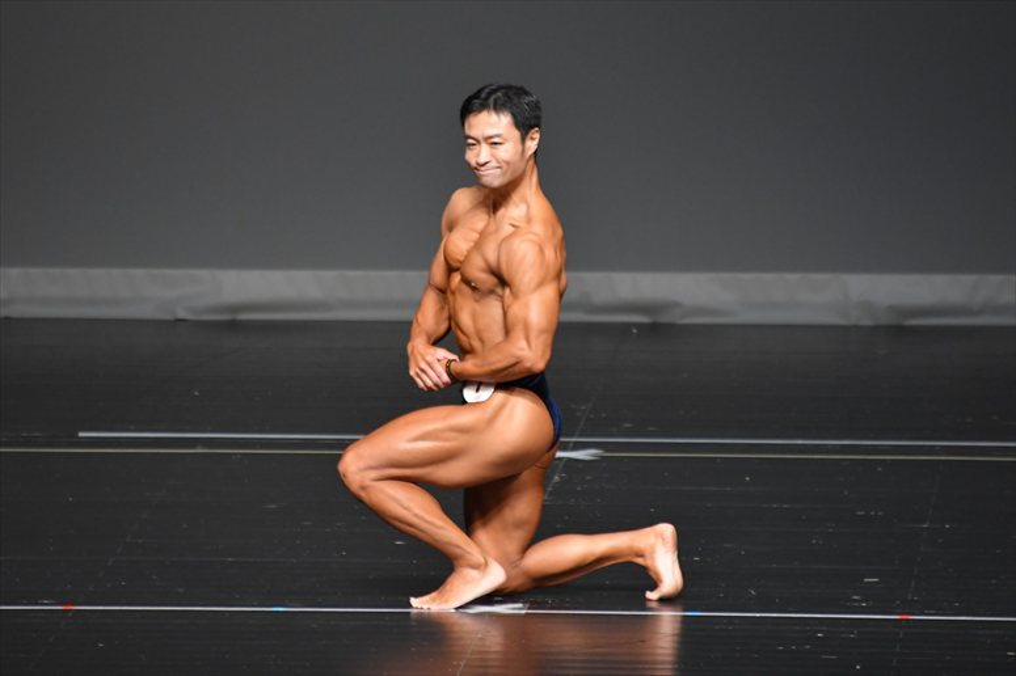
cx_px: 508
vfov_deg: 3.1
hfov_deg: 4.6
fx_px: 12694
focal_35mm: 450
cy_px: 338
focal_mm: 300
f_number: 5.6
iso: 2500
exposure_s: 1/400
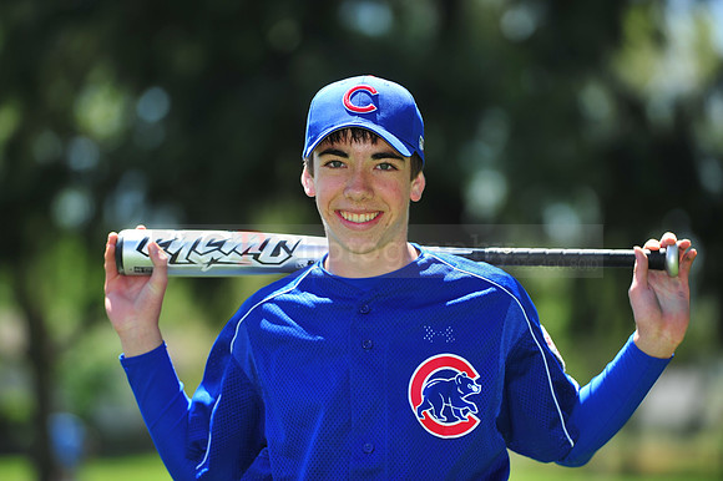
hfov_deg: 10.3
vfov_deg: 6.9
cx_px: 362
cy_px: 240
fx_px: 4014
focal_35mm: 200
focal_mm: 200
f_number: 4.5
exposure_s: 1/800
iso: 200
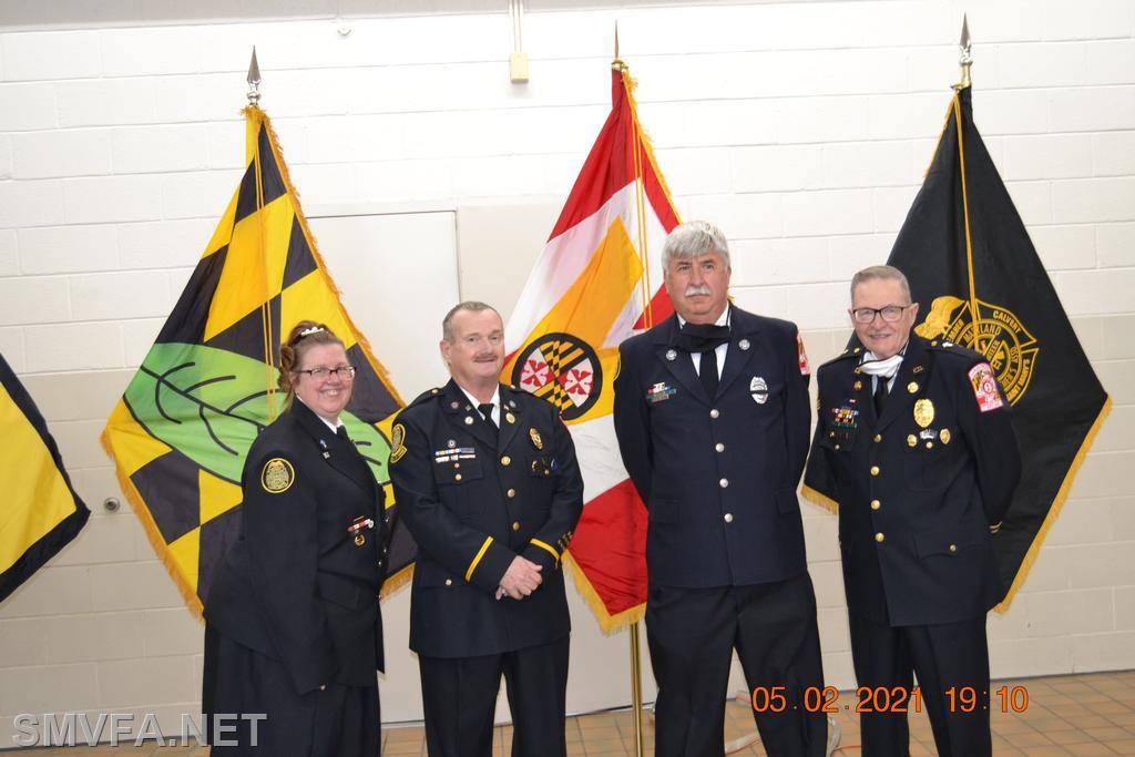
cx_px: 568
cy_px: 378
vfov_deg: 34.2
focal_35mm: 39
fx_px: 1230
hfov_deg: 49.5
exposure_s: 1/60
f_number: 4
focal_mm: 26
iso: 720
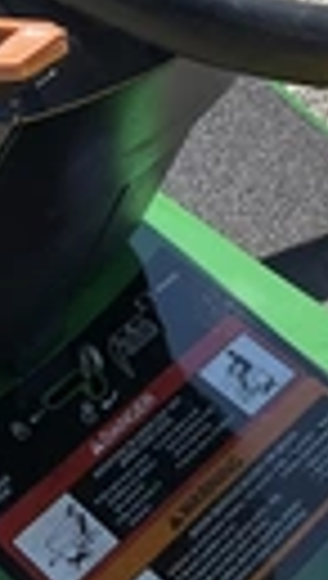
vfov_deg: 21.0
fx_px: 1508
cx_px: 67
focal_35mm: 98
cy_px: -9
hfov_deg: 12.4
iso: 25
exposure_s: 1/1195
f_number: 1.8
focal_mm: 3
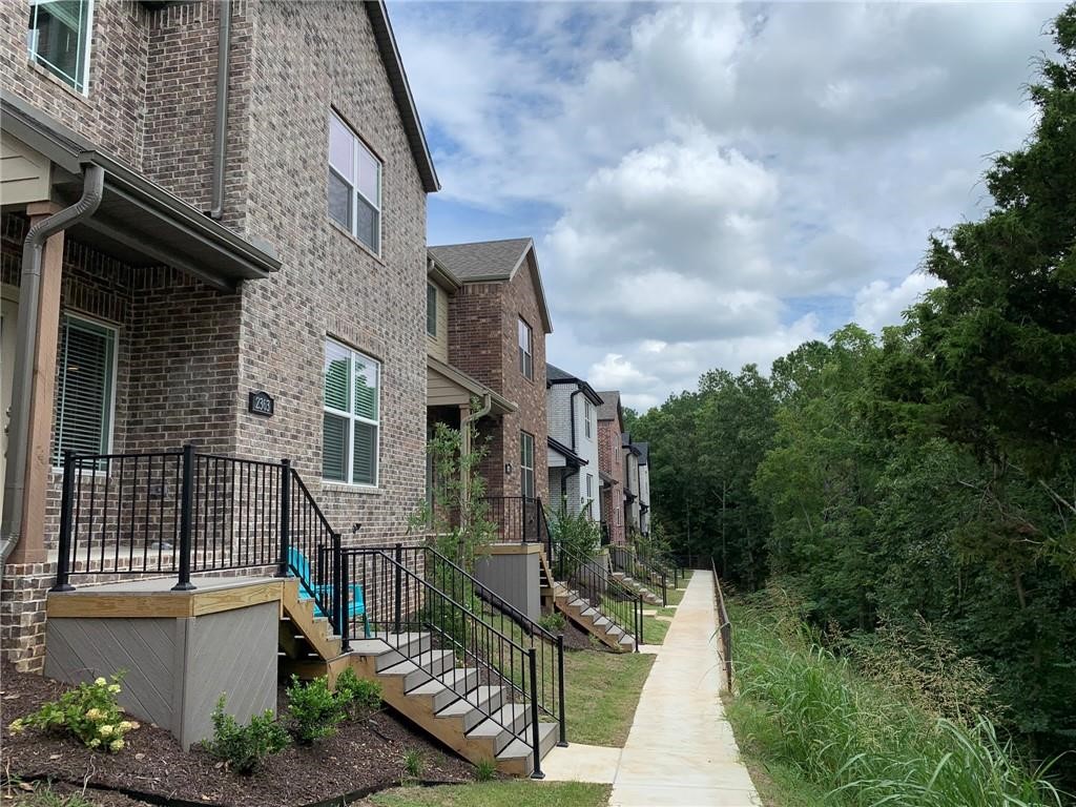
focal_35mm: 26
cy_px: 404
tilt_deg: +8.9
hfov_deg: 67.3
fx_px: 808
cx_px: 538
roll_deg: +0.9
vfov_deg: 53.1
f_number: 1.8
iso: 25
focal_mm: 4.25
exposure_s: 1/2481
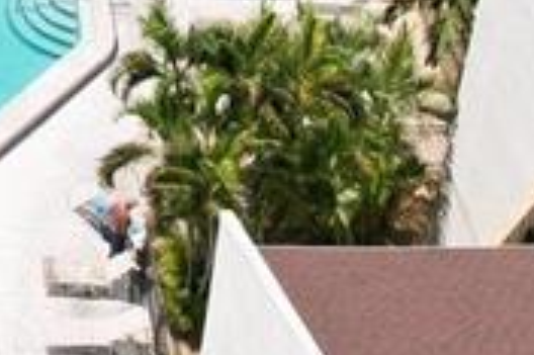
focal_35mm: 128
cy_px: -546
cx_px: -221
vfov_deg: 9.3
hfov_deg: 15.1
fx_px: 1897
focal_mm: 8.38
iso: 130
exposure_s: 1/2500
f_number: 2.8
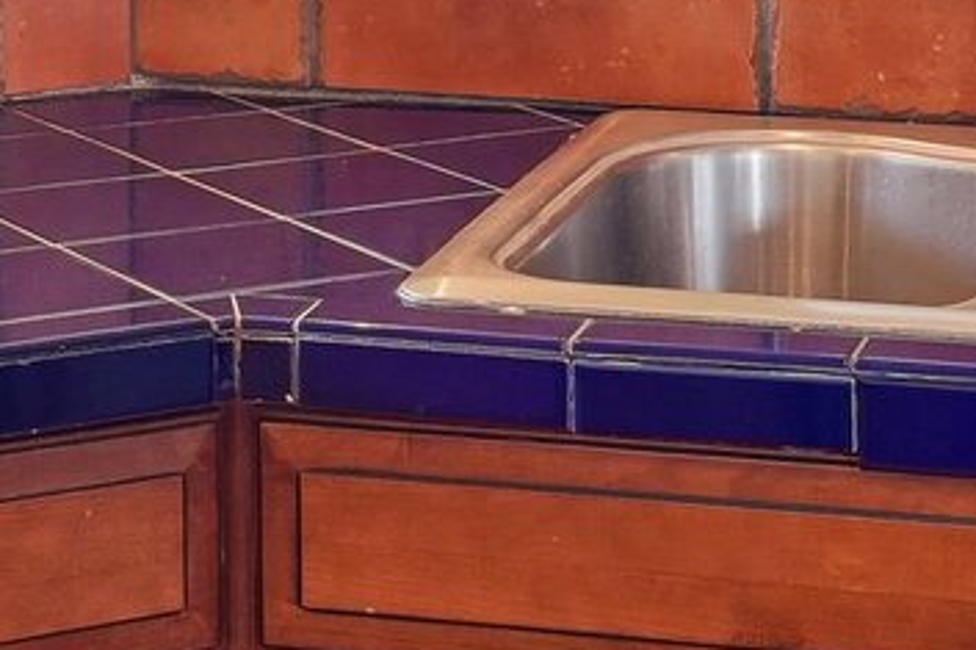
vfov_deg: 8.3
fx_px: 4227
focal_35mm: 156
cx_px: 293
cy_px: -761
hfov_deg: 13.1
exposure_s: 1/25
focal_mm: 34
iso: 400
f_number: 8
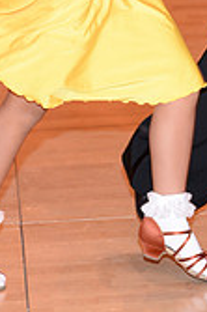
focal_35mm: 298
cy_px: -170
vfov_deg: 6.8
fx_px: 2575
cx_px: 249
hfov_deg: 4.6
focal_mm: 86
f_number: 5
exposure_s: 1/200
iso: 1250
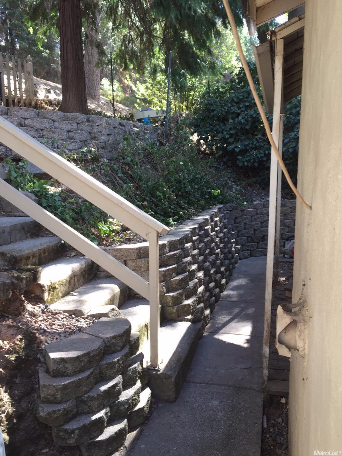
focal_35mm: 29
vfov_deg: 61.7
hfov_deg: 48.2
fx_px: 382
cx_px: 171
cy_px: 228
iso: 32
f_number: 2.2
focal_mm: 4.15
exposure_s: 1/60
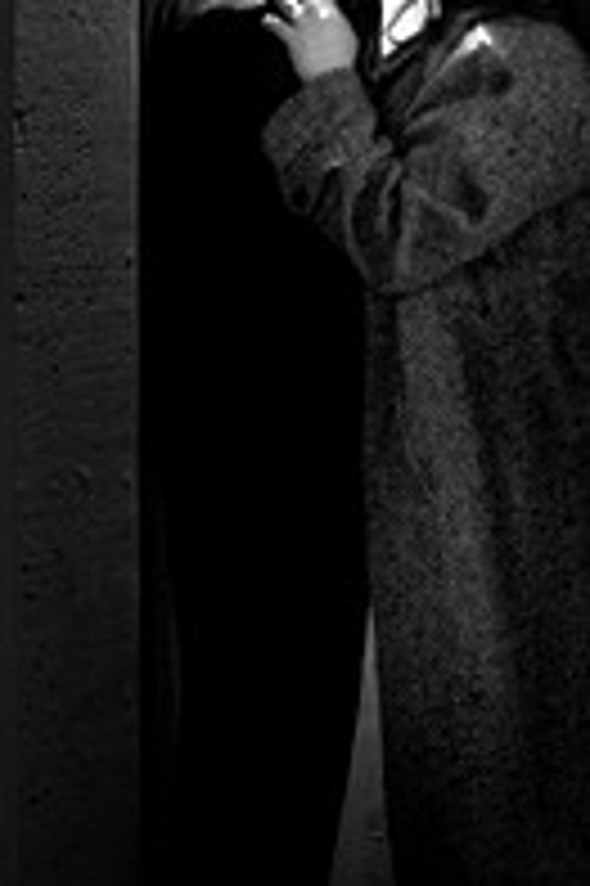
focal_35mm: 114
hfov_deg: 12.0
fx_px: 2807
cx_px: 444
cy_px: 180
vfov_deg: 17.8
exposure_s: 1/60
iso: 2000
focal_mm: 50
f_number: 1.4
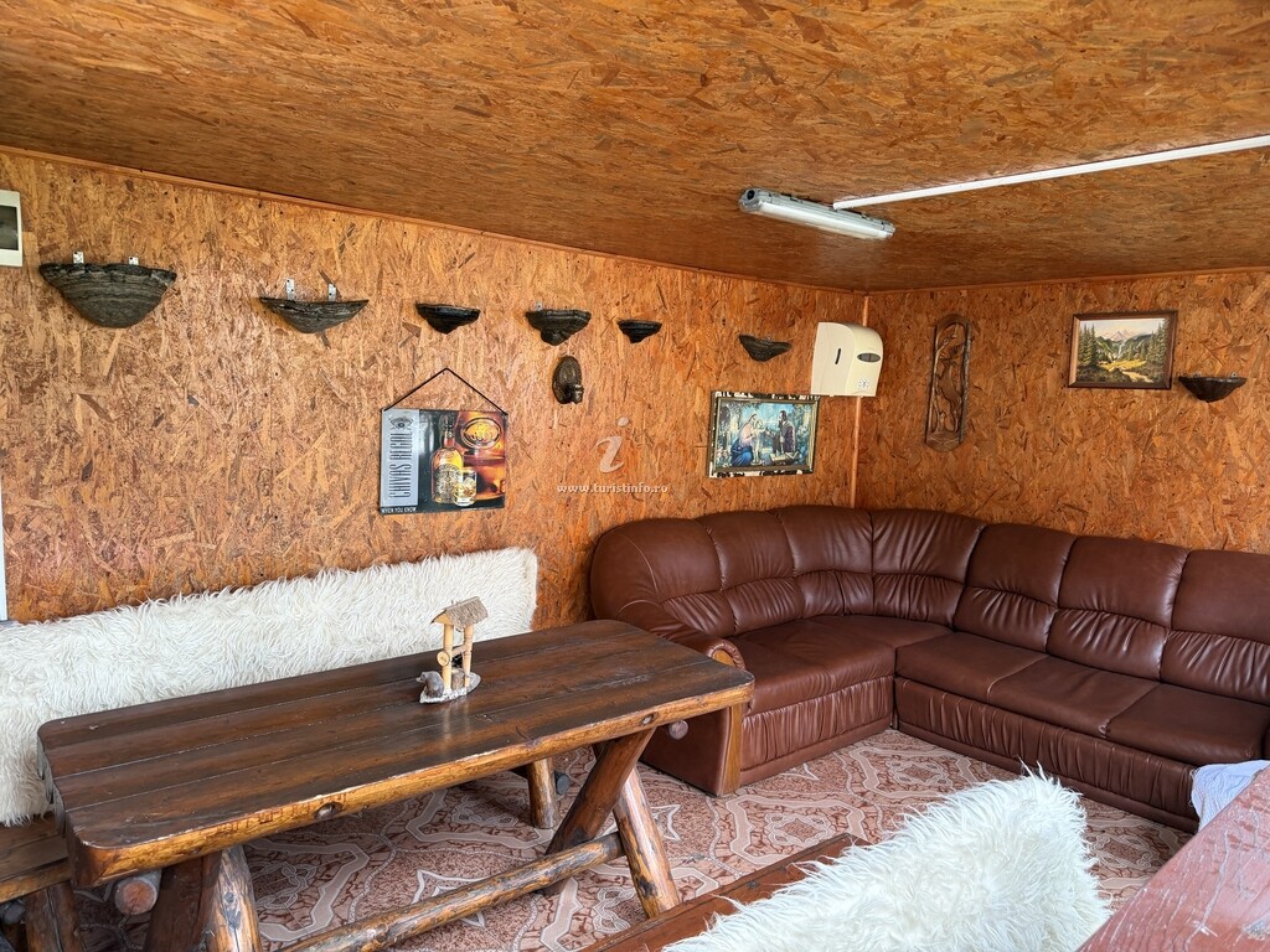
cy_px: 476
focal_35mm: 24
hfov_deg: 71.6
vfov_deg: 56.8
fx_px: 881
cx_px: 635
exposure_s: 1/60
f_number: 1.78
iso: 200
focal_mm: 6.76
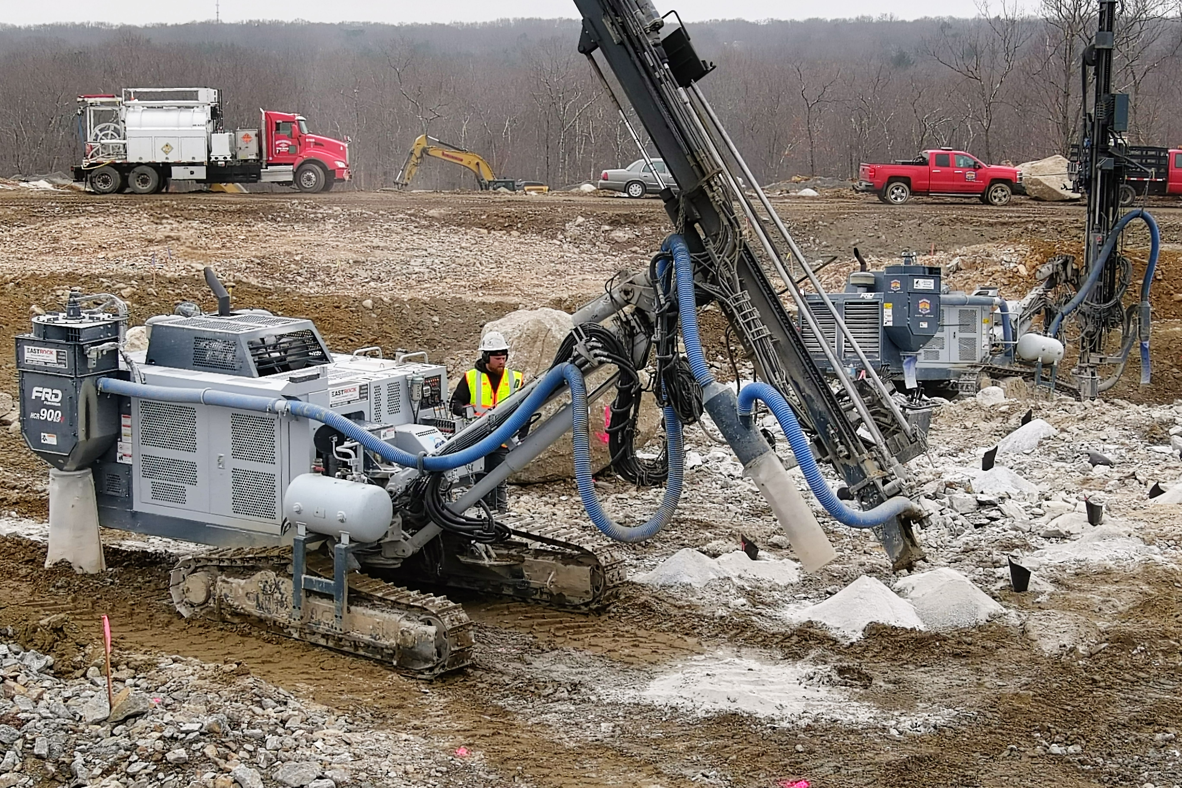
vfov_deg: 45.0
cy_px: 394
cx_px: 591
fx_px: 952
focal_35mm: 29
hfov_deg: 63.7
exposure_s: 1/640
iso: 100
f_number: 2.8
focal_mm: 10.57
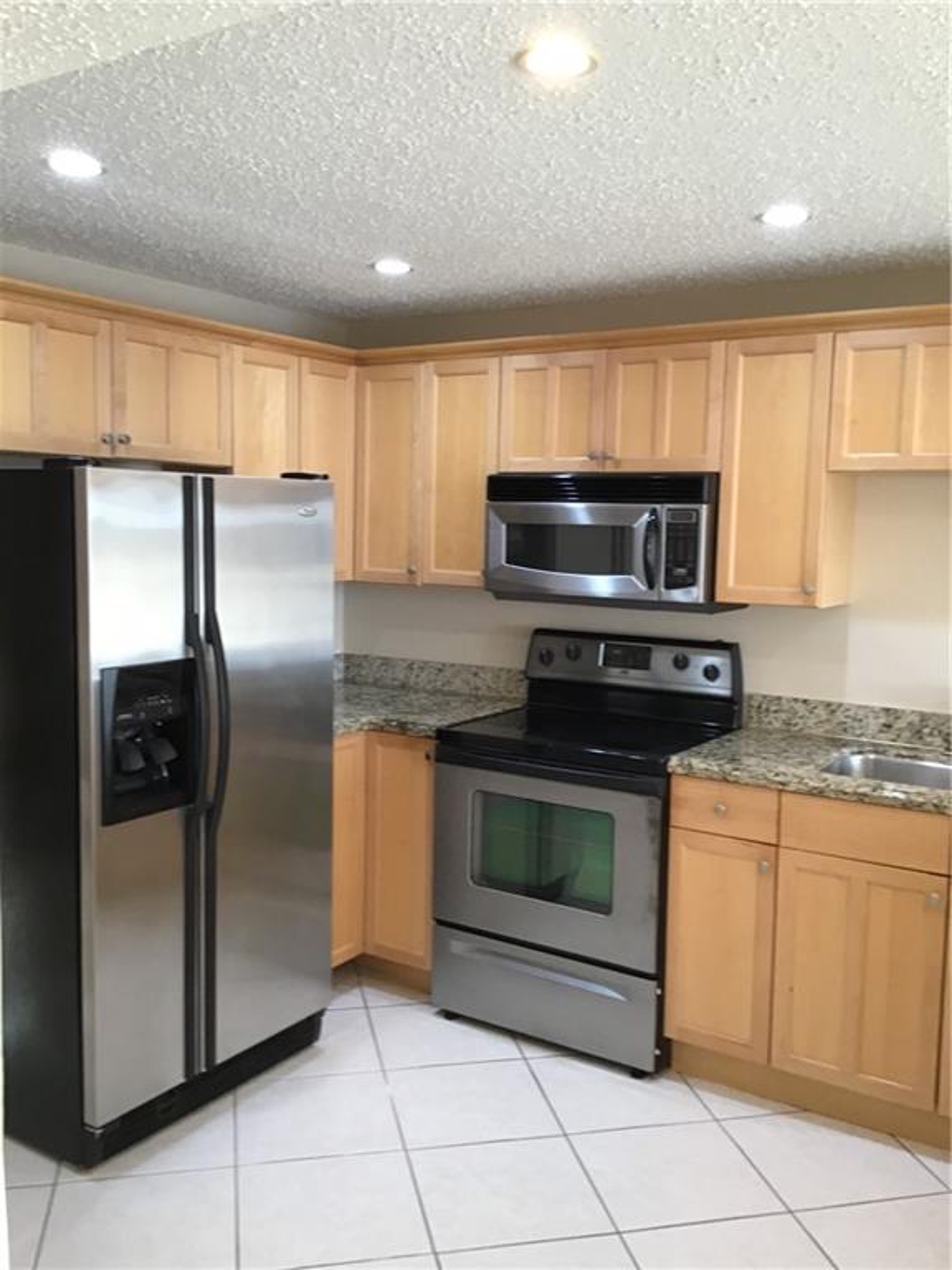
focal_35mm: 31
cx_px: 476
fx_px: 1137
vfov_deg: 58.4
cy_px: 635
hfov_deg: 45.4
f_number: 2.4
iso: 50
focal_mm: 3.3
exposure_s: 1/30
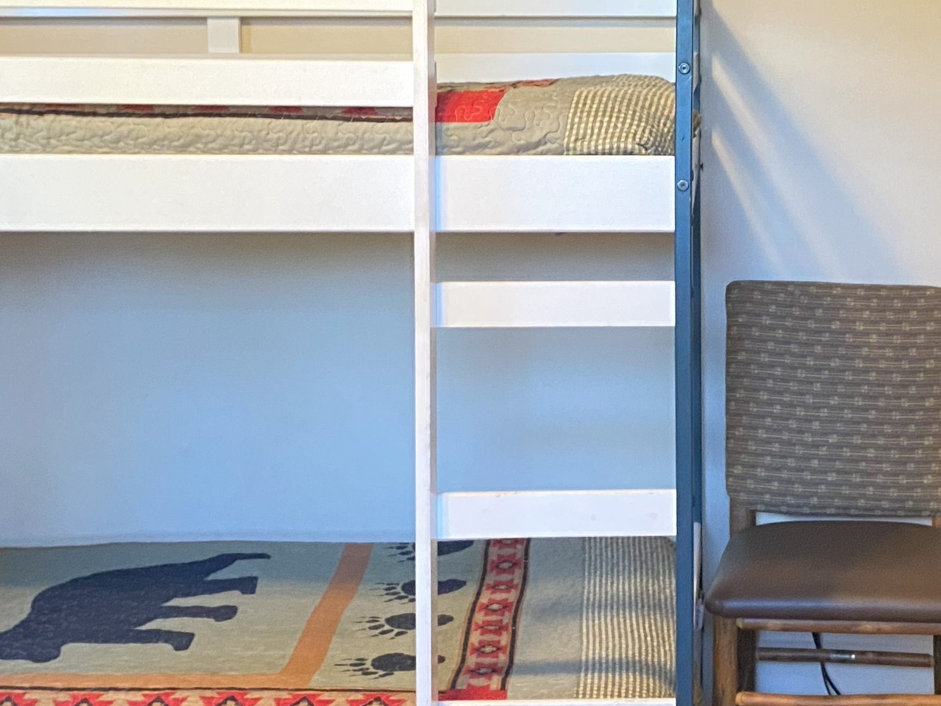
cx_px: 713
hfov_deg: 28.9
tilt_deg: -2.4
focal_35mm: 66
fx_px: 1794
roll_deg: +0.2
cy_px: 138
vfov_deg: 22.0
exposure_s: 1/30
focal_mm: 4.25
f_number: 1.8
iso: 500
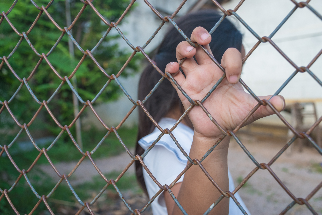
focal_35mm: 36
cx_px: 161
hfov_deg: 53.1
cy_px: 108
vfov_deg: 36.9
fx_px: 322
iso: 200
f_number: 3.8
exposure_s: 1/250
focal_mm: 24
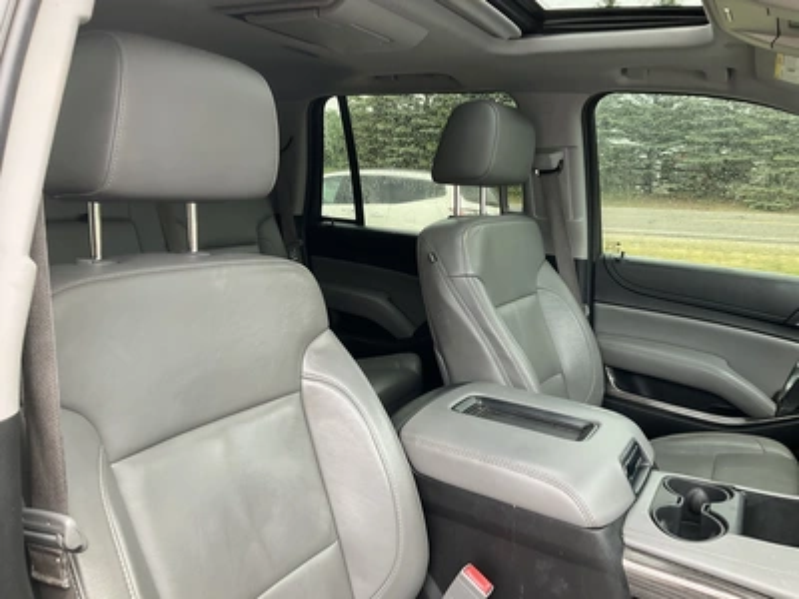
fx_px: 669
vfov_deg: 48.2
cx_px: 400
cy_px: 300
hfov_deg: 61.7
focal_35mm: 29
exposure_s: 1/98
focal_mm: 3
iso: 64
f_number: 1.8
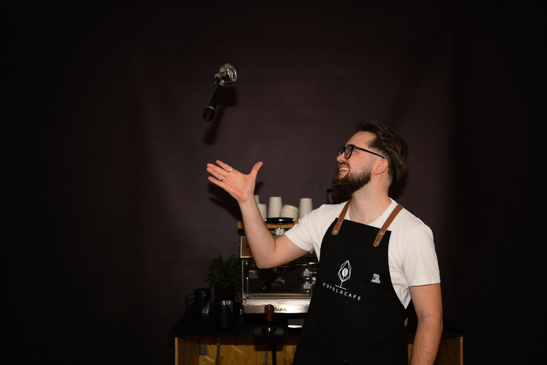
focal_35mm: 38
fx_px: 577
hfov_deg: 50.7
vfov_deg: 35.1
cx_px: 274
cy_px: 182
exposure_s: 1/200
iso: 800
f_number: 5.6
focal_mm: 38
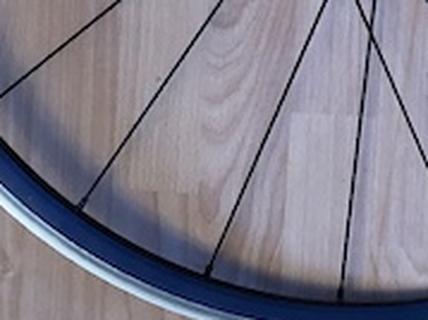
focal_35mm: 125
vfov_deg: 11.3
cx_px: 722
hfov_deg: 14.3
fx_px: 1544
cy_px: -181
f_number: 1.8
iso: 100
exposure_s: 1/13
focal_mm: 4
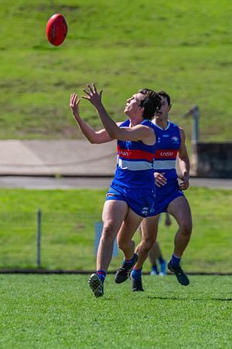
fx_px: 9057
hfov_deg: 1.5
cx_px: 148
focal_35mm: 937
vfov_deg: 2.2
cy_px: 201
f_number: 6.3
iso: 800
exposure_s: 1/2000
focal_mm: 420
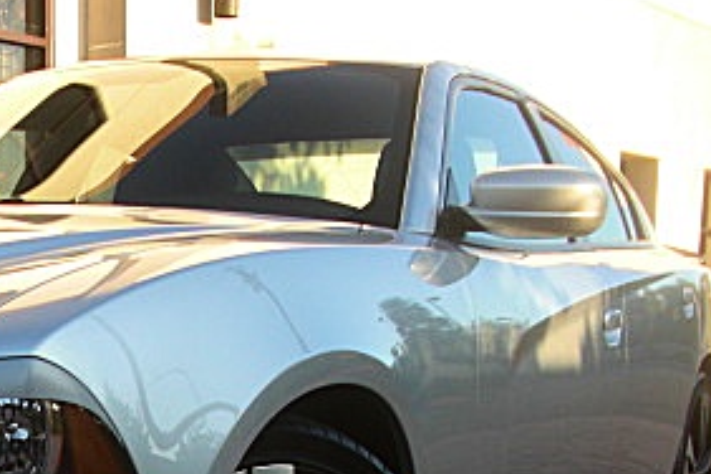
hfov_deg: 22.5
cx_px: -73
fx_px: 1679
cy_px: 585
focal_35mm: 85
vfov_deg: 15.4
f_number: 2.8
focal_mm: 6.3
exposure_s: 1/200
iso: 50
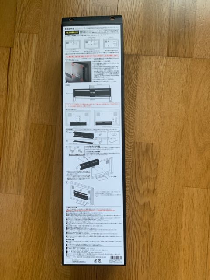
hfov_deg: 53.1
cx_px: 105
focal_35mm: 26
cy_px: 140
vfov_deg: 67.3
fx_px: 210
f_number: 1.8
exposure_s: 1/60
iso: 160
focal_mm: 4.25
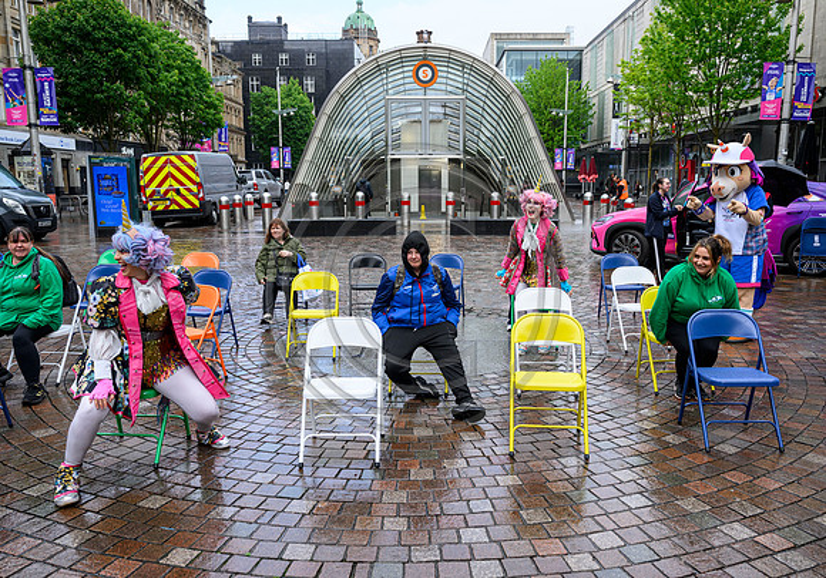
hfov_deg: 65.1
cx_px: 434
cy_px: 289
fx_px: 647
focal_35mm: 28
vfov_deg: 48.1
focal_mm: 26.5
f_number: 4.5
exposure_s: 1/800
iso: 500
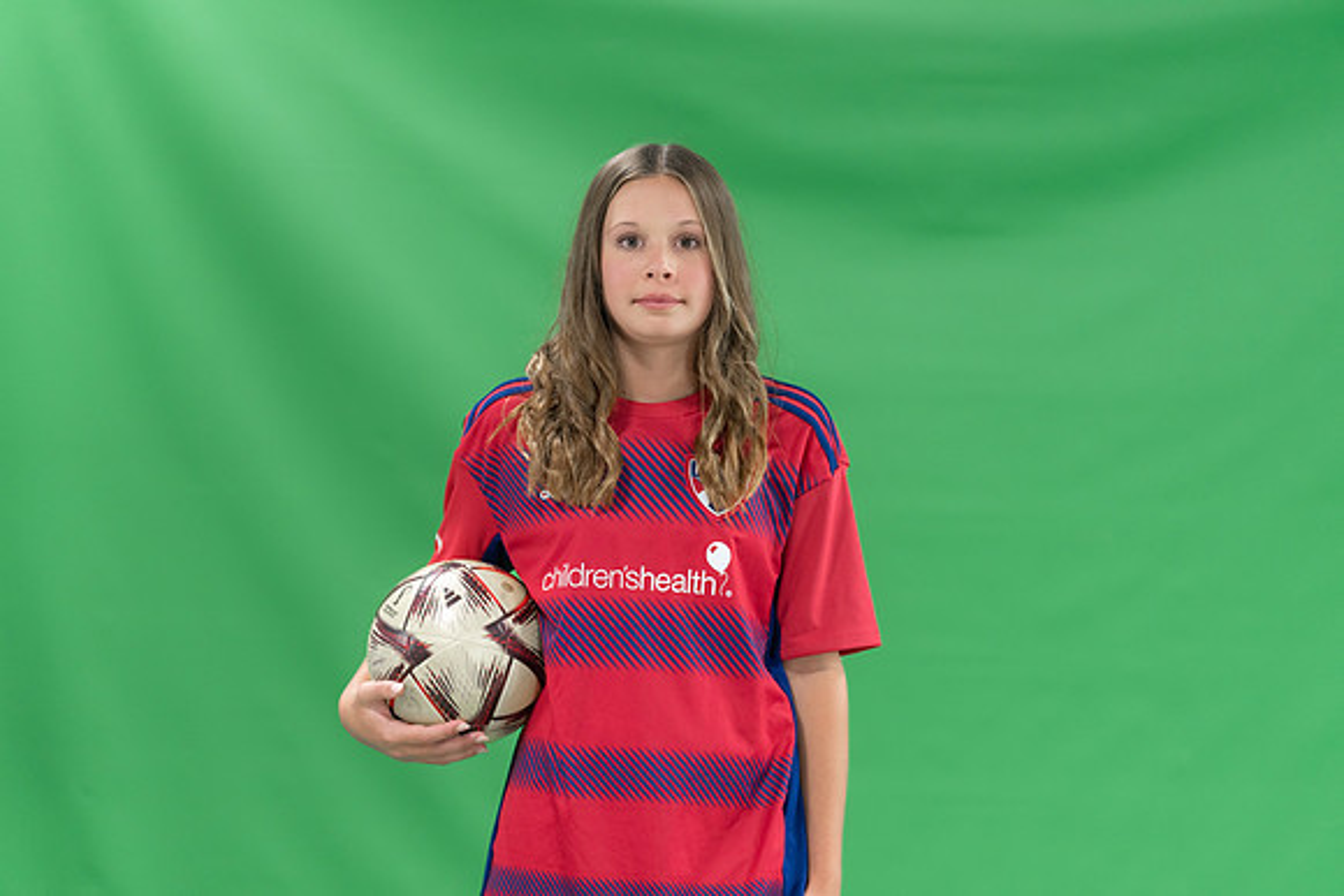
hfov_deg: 14.0
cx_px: 672
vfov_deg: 9.3
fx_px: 5489
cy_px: 448
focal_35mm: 147
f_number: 2.8
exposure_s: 1/250
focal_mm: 147
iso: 1000
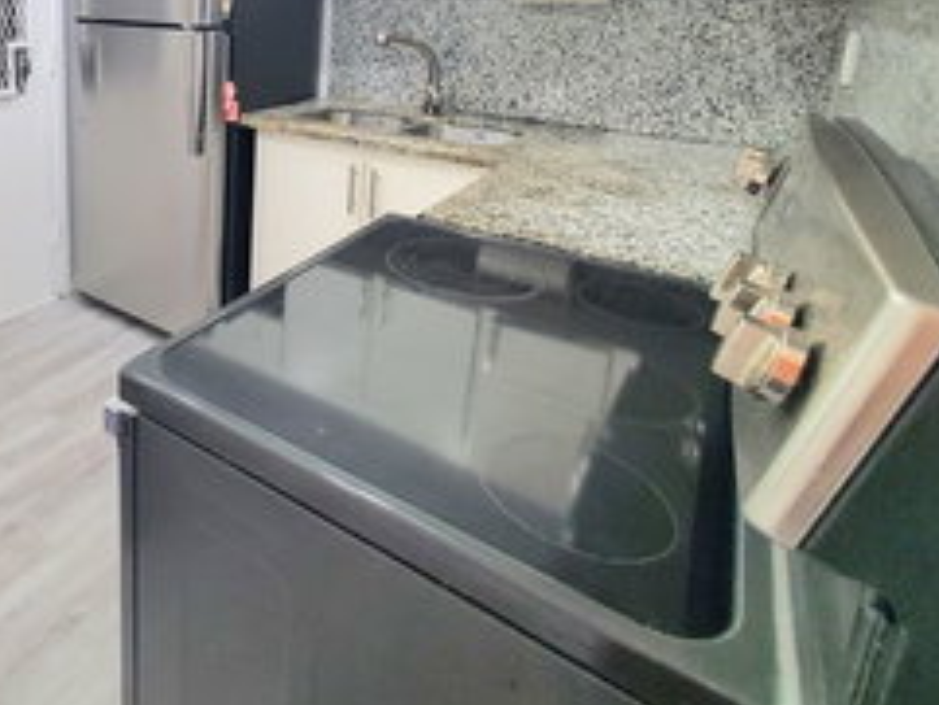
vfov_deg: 53.8
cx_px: 189
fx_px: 624
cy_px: 113
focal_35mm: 23
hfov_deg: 67.1
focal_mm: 1.8
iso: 320
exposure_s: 1/60.2
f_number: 2.2
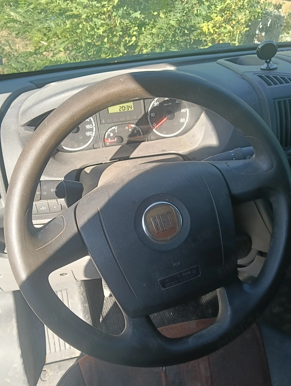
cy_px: 193
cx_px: 146
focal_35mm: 27
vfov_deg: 65.3
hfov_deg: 51.5
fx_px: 302
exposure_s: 1/118
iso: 50
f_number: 1.8
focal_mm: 3.98
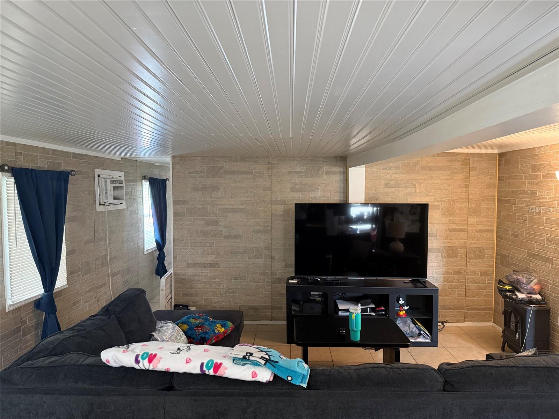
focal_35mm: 24
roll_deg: +0.8
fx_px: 388
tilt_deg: -1.8
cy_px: 210
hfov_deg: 71.6
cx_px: 280
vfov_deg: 56.8
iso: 640
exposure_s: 1/60
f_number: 1.78
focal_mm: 6.76
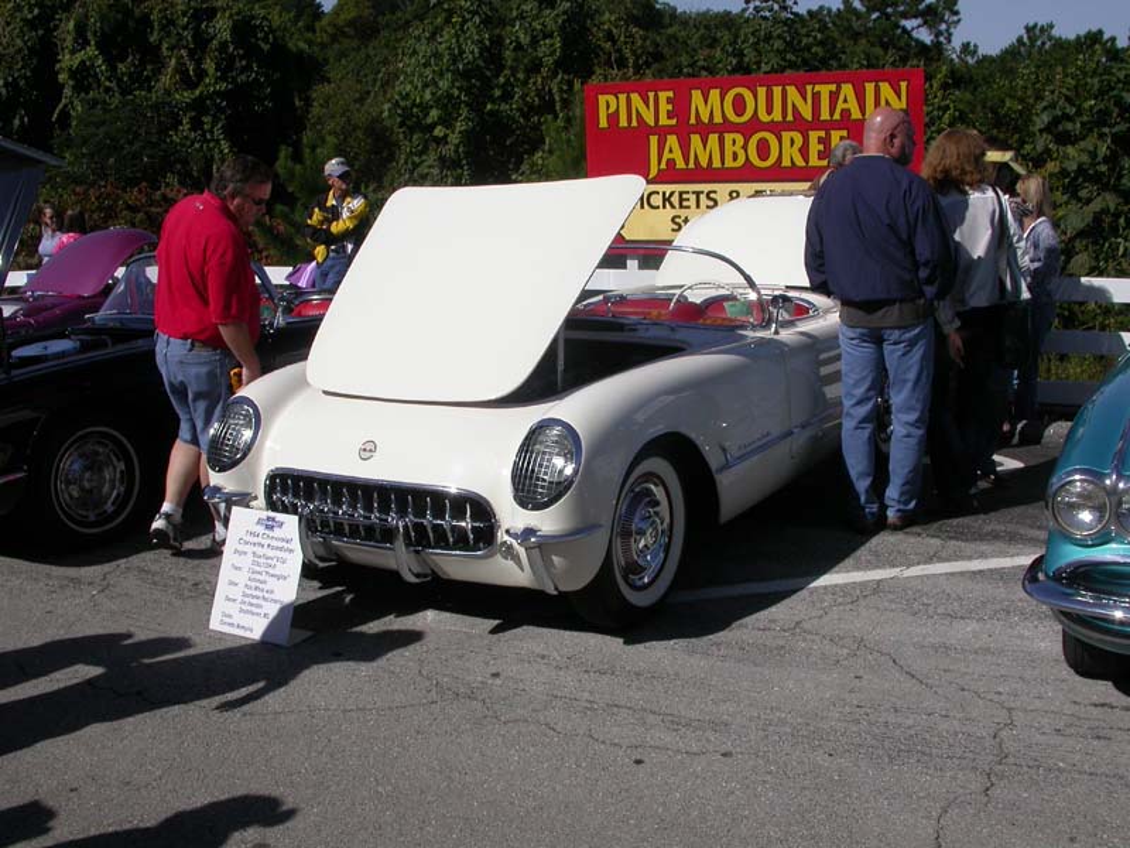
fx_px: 1240
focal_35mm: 38
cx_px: 565
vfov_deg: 37.7
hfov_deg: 49.0
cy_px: 424
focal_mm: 7.85
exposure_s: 1/754
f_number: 7.5
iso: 100
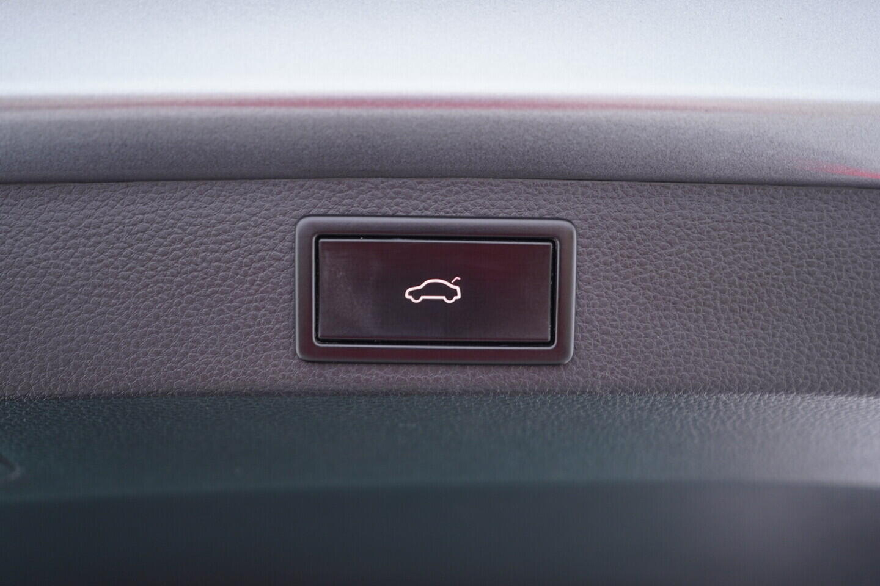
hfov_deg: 53.1
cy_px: 293
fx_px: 880
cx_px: 440
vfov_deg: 36.9
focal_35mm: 36
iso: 320
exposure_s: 1/40
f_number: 2.8
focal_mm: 24
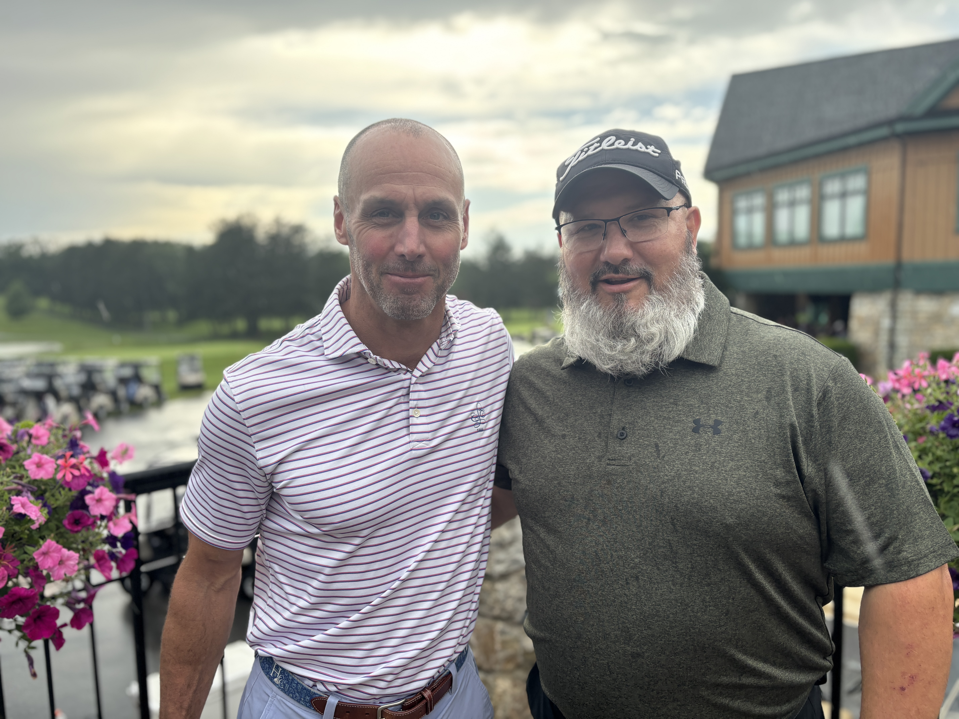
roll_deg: +0.8
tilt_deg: -6.3
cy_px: 360
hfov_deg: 67.3
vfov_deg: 53.1
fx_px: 720
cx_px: 480
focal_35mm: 26
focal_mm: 5.96
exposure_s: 1/361
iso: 50
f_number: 1.6
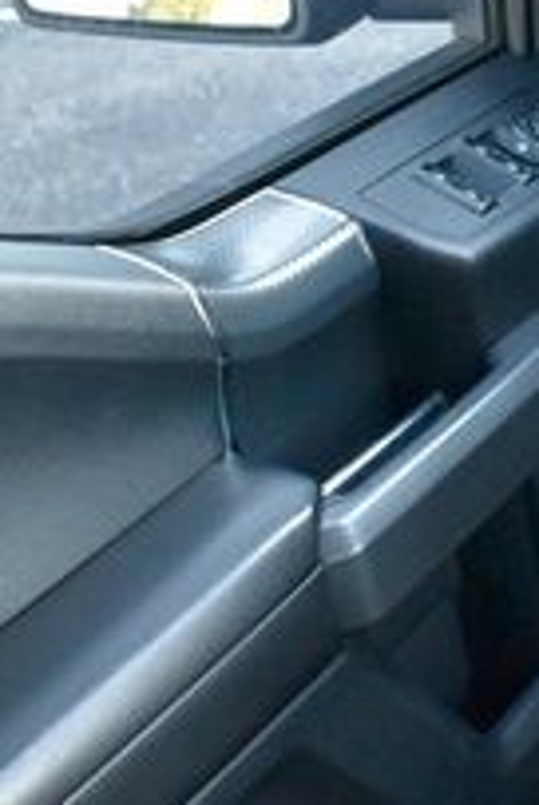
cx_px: 824
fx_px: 1902
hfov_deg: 14.9
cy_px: 153
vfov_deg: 23.5
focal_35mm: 85
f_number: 3.5
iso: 4000
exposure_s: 1/125
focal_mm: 18
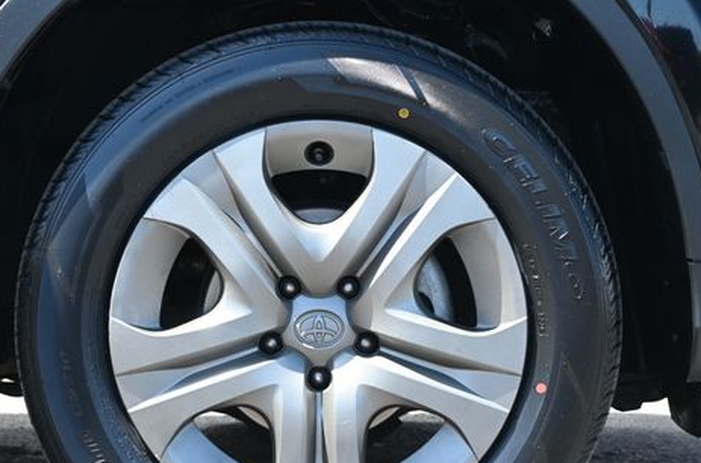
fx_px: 1689
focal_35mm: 87
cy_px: 319
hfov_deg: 23.4
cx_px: 319
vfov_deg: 15.6
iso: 400
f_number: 5.6
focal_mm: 42
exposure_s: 1/160
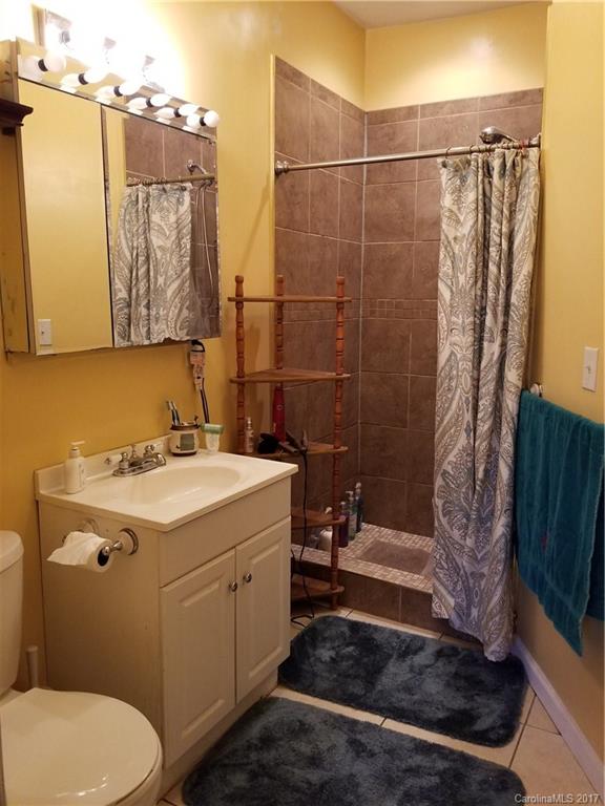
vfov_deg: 67.3
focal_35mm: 26
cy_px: 403
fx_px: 606
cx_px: 302
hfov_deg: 53.1
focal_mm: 4.25
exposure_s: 1/60
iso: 200
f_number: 1.7
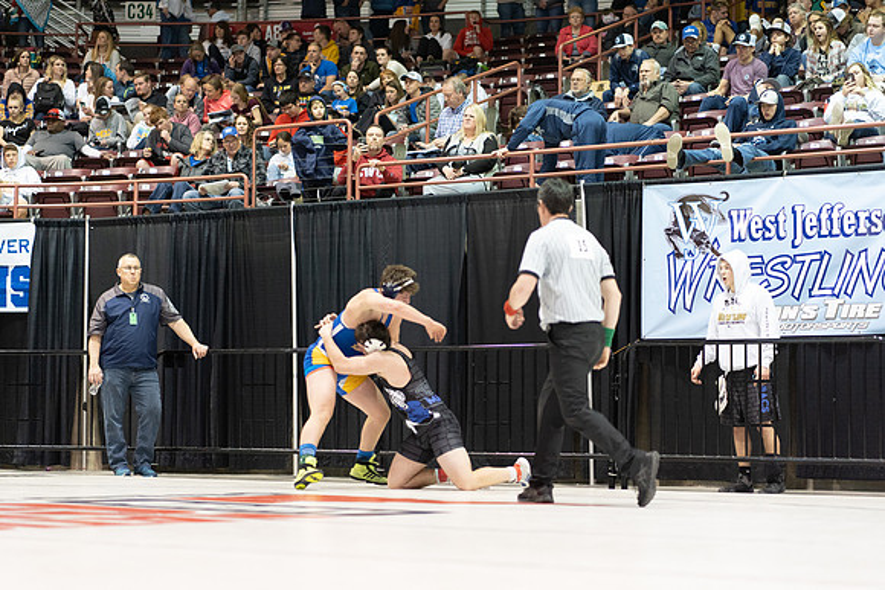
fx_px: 2090
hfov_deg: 23.9
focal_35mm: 85
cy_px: 295
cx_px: 442
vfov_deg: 16.1
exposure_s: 1/500
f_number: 1.8
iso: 3200
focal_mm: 85
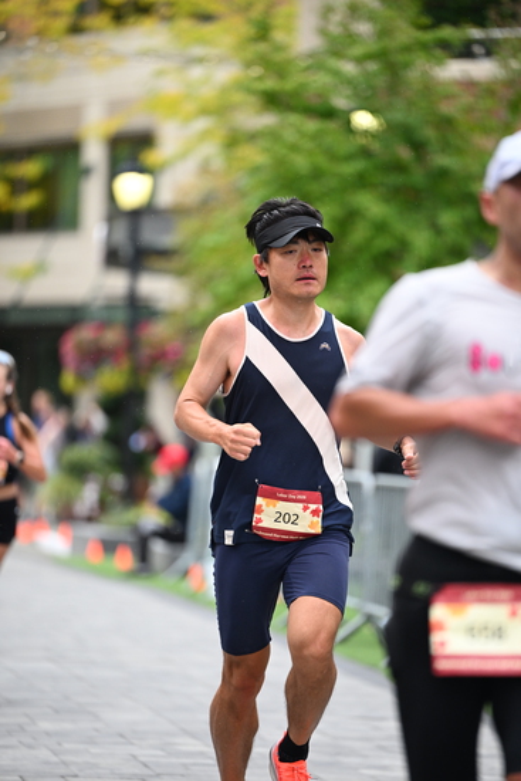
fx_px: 4339
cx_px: 260
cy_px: 390
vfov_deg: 10.3
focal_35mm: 200
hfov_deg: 6.9
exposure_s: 1/1600
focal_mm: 200
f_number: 2.8
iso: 1250
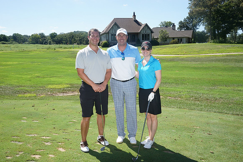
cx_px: 122
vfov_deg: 36.9
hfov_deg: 53.1
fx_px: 243
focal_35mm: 36
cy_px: 81
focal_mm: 36
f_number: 18
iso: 800
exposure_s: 1/250
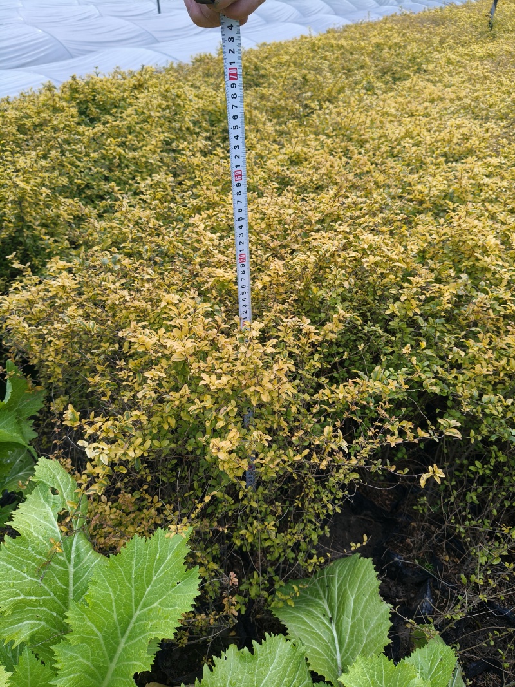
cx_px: 258
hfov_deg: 53.1
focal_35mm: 26
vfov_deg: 67.3
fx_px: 516
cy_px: 344
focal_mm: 4.84
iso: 80
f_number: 1.8
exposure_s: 1/1191
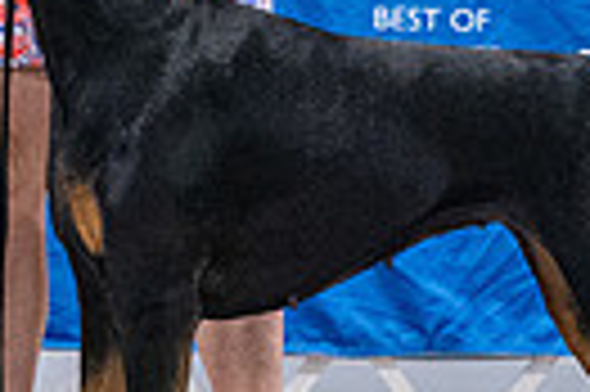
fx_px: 14519
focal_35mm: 887
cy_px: -61
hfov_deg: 2.3
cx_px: 306
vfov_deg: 1.5
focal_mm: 200
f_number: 3.2
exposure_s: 1/320
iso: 6400
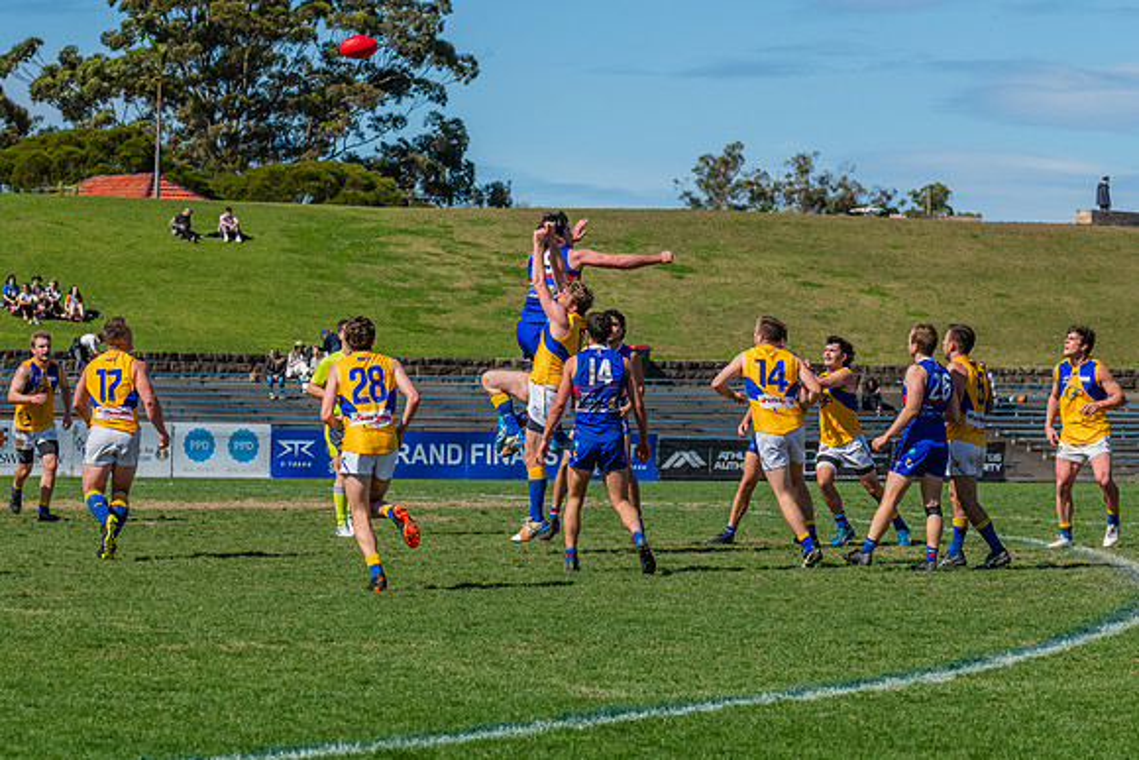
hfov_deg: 11.6
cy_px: 394
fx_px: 5605
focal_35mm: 177
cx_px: 591
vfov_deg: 7.8
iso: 800
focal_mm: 170
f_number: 10
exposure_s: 1/1600
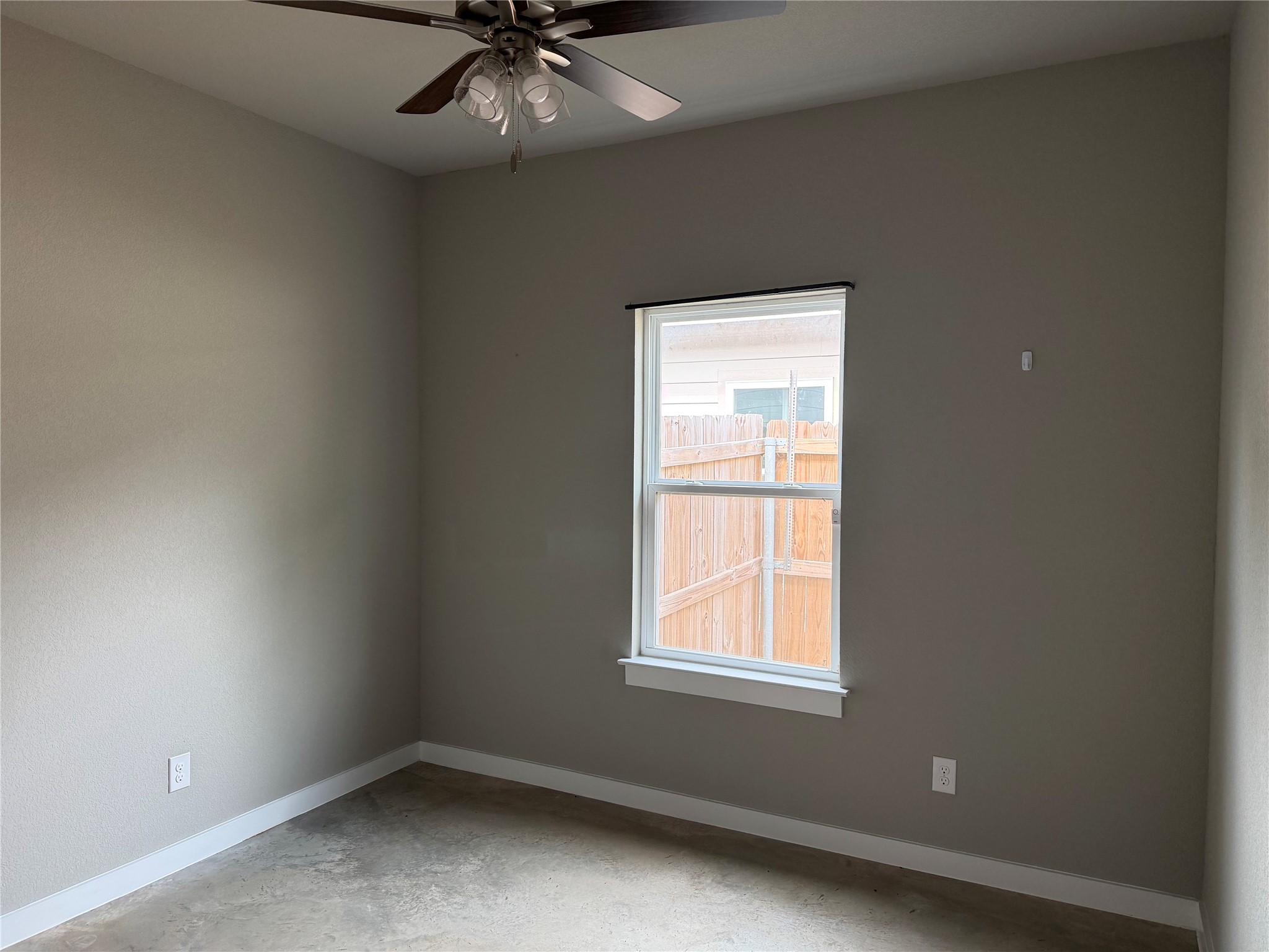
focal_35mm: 24
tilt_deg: -3.0
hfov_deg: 71.6
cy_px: 476
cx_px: 634
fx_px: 880
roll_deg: -0.1
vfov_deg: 56.8
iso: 200
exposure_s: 1/117
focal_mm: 6.76
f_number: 1.78
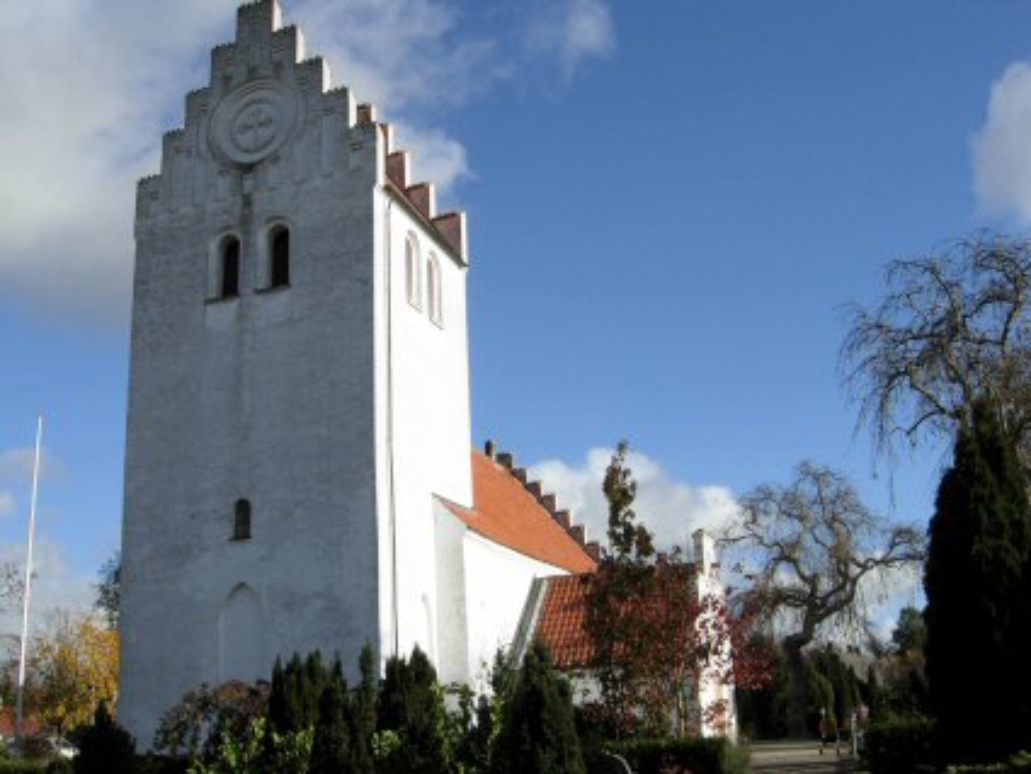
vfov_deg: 39.7
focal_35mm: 36
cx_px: 516
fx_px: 1073
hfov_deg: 51.3
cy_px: 387
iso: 50
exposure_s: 1/406
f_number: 6.8
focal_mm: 7.5
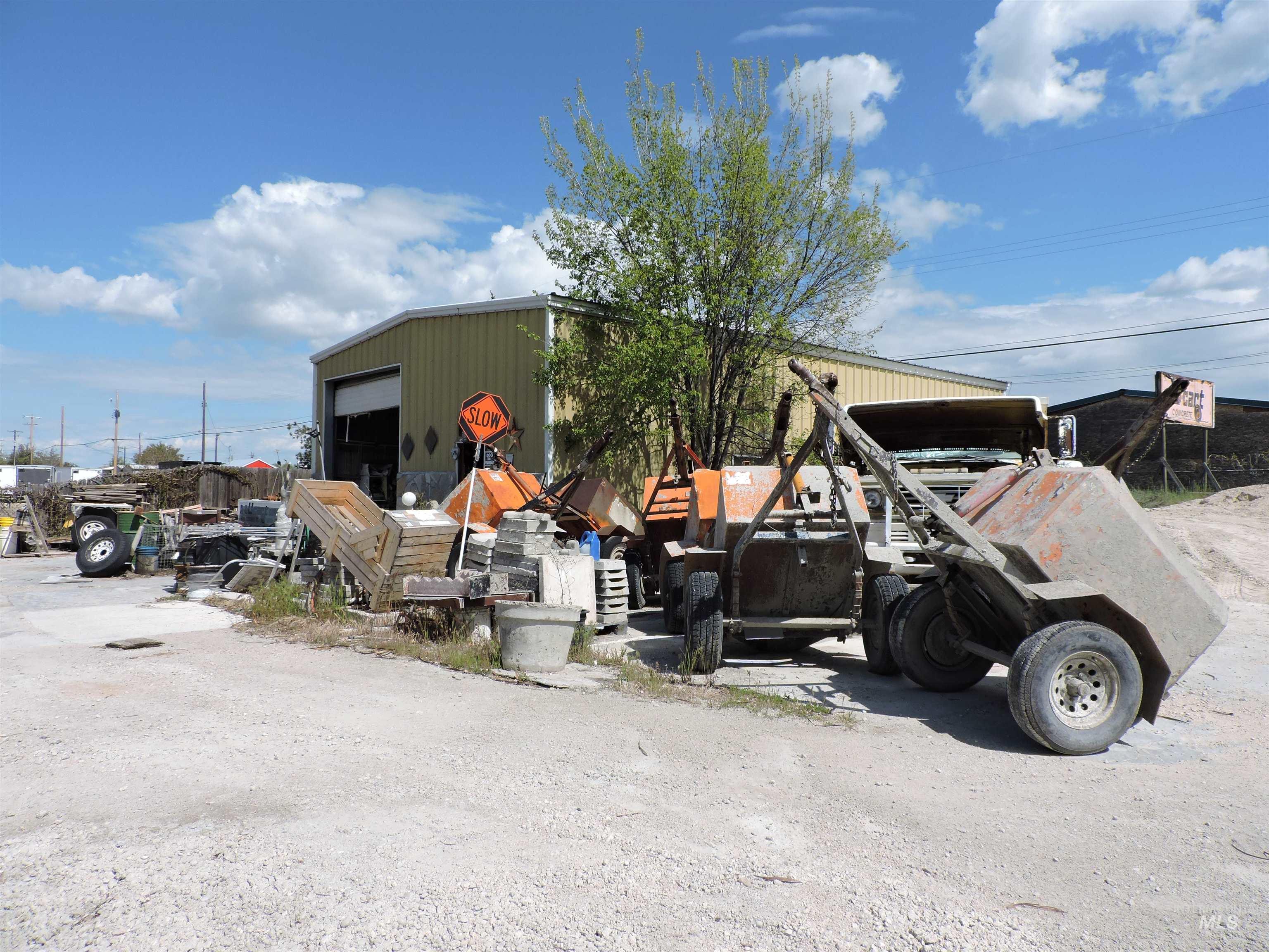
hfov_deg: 71.6
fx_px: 880
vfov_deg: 56.8
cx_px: 634
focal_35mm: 24
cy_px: 476
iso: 100
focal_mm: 4.3
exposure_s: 1/1250
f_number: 3.3
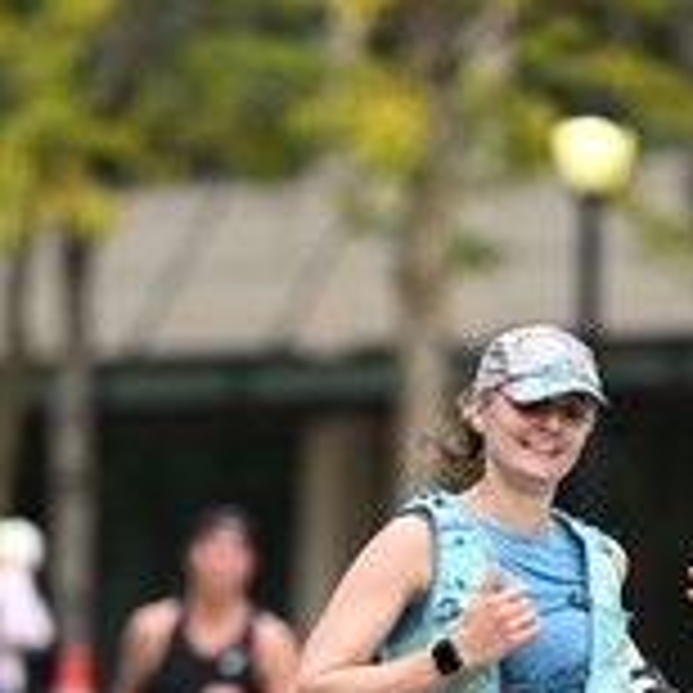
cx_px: 461
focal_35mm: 606
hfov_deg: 2.9
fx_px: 13726
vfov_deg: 2.9
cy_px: 729
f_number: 2.8
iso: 640
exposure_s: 1/2000
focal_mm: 200
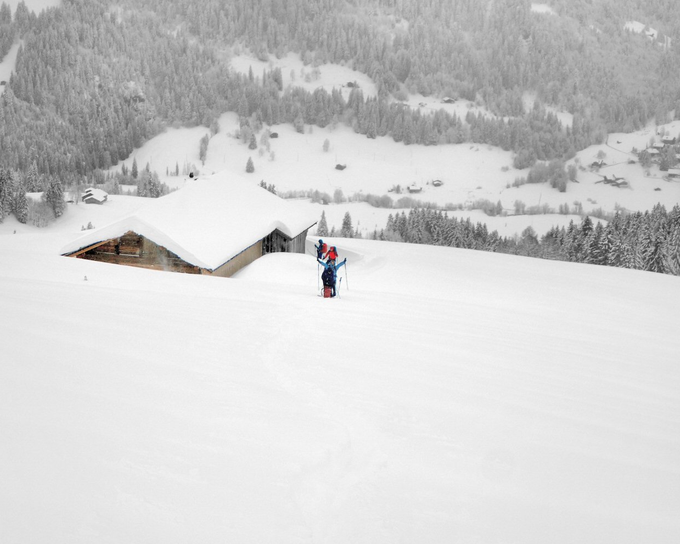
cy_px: 271
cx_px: 321
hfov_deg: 18.3
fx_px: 2113
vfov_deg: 14.7
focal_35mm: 105
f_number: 4.9
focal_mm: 18
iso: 100
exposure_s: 1/400
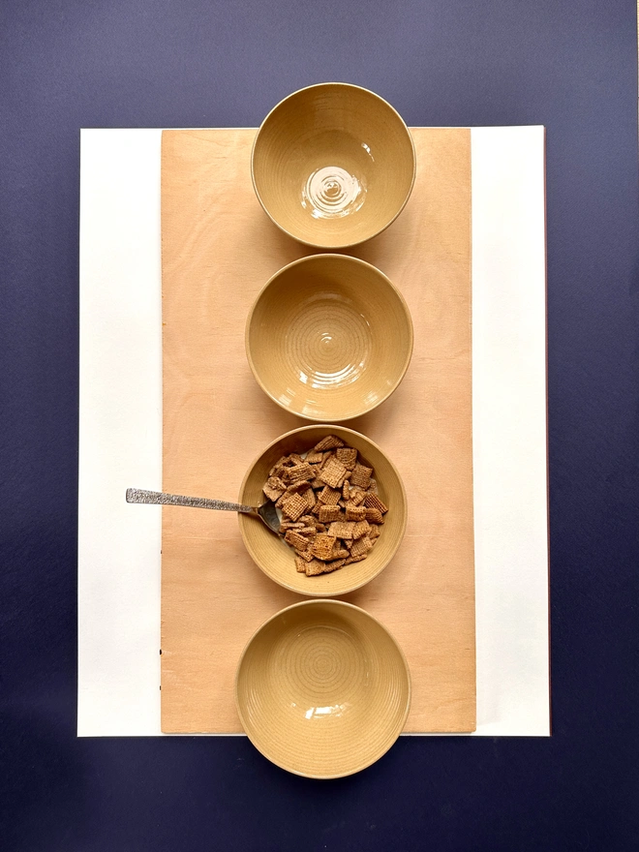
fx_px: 591
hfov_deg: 56.8
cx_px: 320
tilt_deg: -89.6
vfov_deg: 71.6
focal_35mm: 24
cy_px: 426
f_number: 1.78
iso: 50
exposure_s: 1/113
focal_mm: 6.86
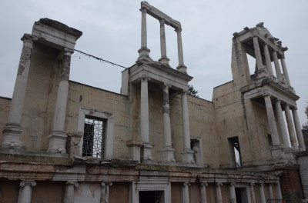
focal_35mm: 27
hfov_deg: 67.5
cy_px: 102
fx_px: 230
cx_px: 154
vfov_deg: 47.6
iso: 1600
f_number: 11
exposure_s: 1/500
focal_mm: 18
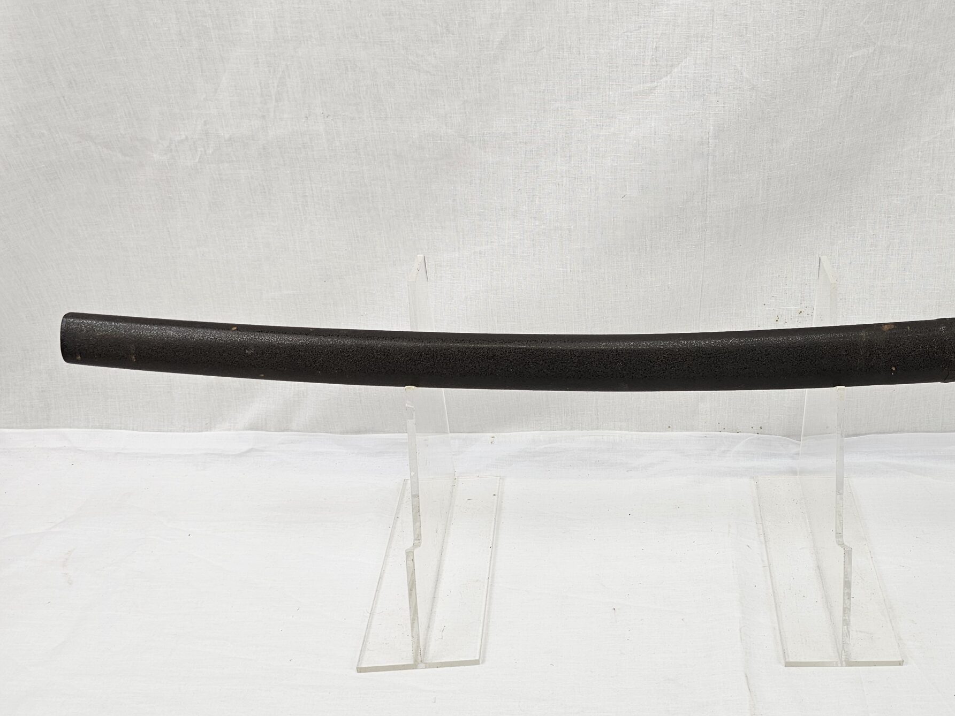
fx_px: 910
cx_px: 668
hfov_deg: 53.8
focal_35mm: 33
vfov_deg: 42.9
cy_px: 384
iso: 32
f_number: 1.7
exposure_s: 1/100
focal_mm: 6.3
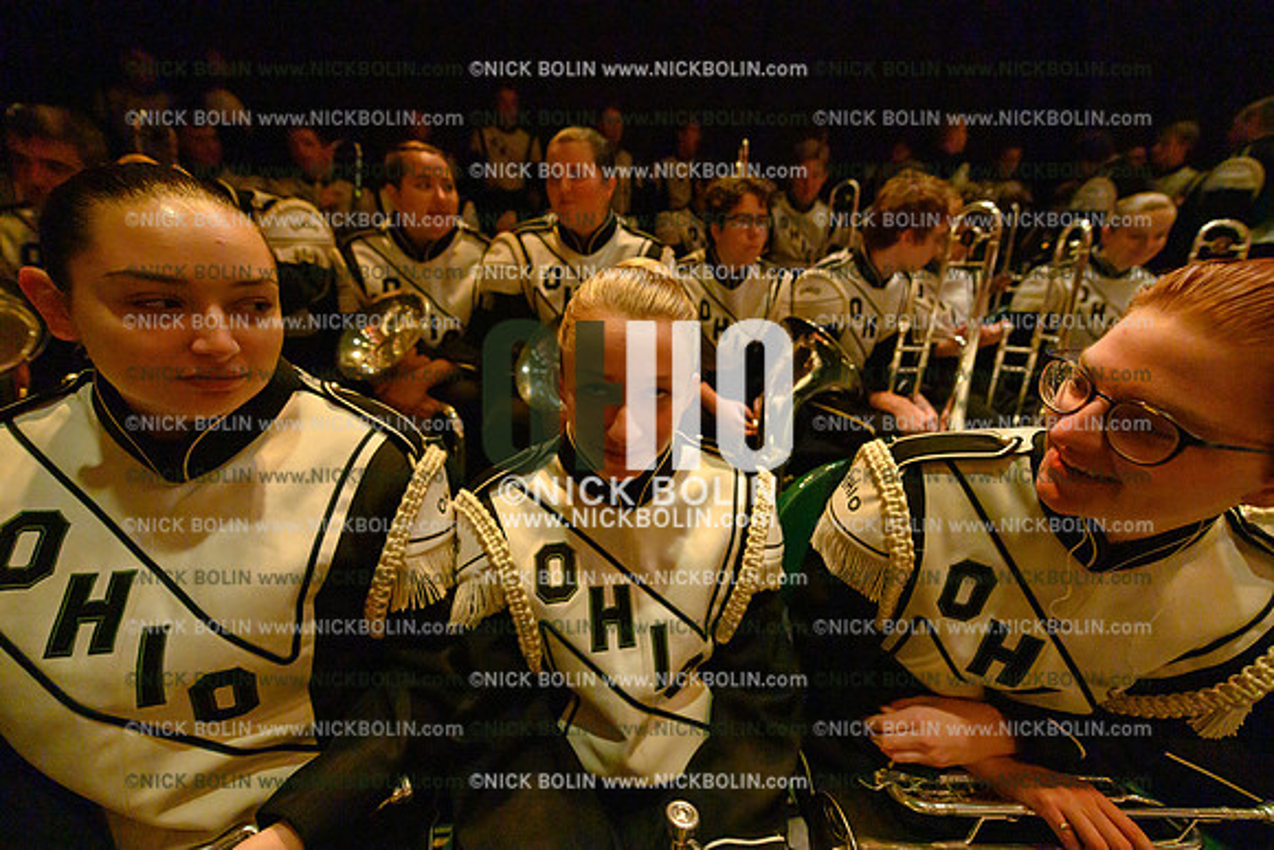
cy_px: 425
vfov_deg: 81.2
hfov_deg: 104.2
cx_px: 637
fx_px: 496
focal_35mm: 14
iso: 25600
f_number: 2.8
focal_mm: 14
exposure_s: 1/320
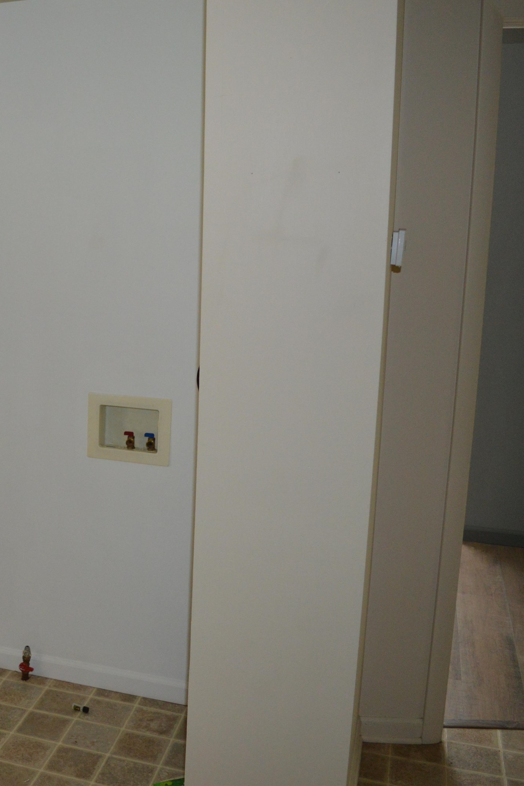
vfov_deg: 47.4
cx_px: -41
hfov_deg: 29.6
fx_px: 895
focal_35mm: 41
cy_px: 389
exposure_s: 1/60
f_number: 3.5
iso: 1000
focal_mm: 18
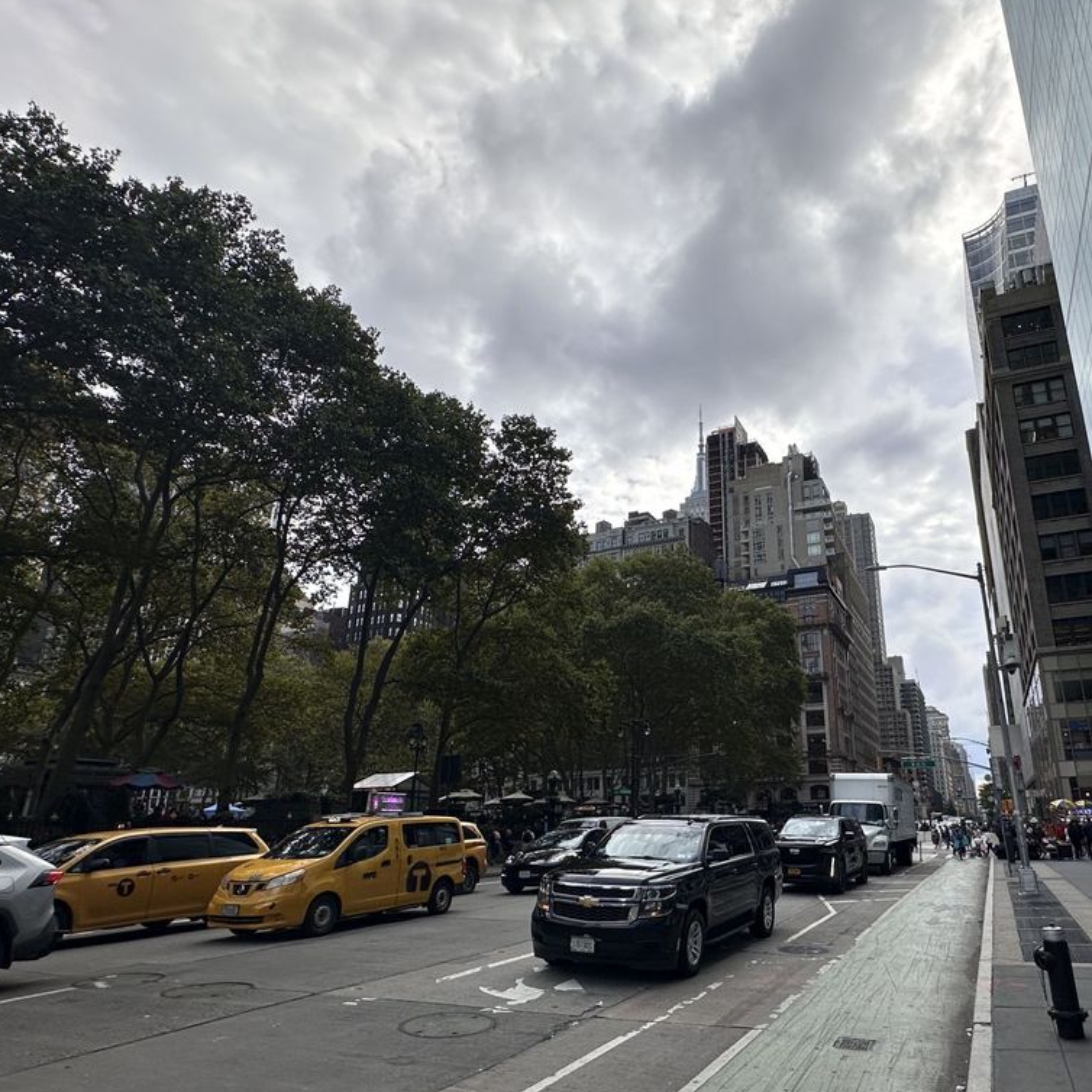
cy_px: 589
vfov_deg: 72.0
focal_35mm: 21
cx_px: 700
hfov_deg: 70.7
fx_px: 749
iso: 50
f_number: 2.2
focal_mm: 2.22
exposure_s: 1/2257
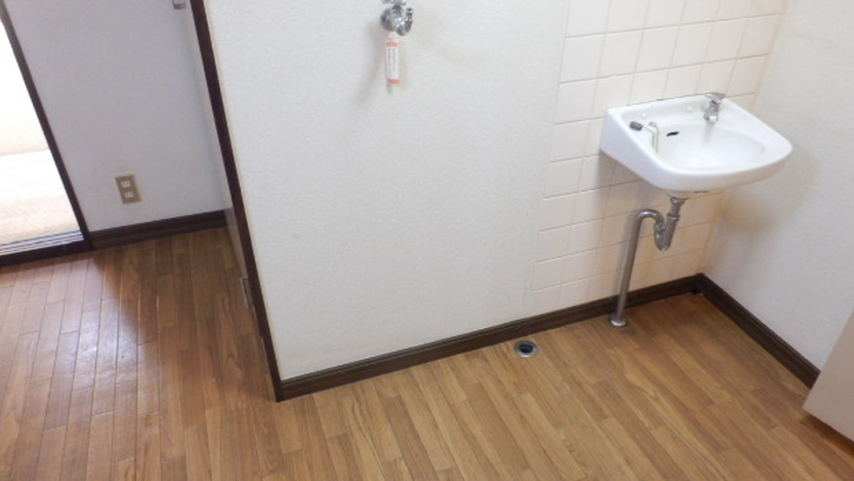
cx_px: 416
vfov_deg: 42.9
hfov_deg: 69.8
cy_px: 243
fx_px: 612
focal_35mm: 27
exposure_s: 1/30
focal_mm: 4.2
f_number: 3
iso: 400
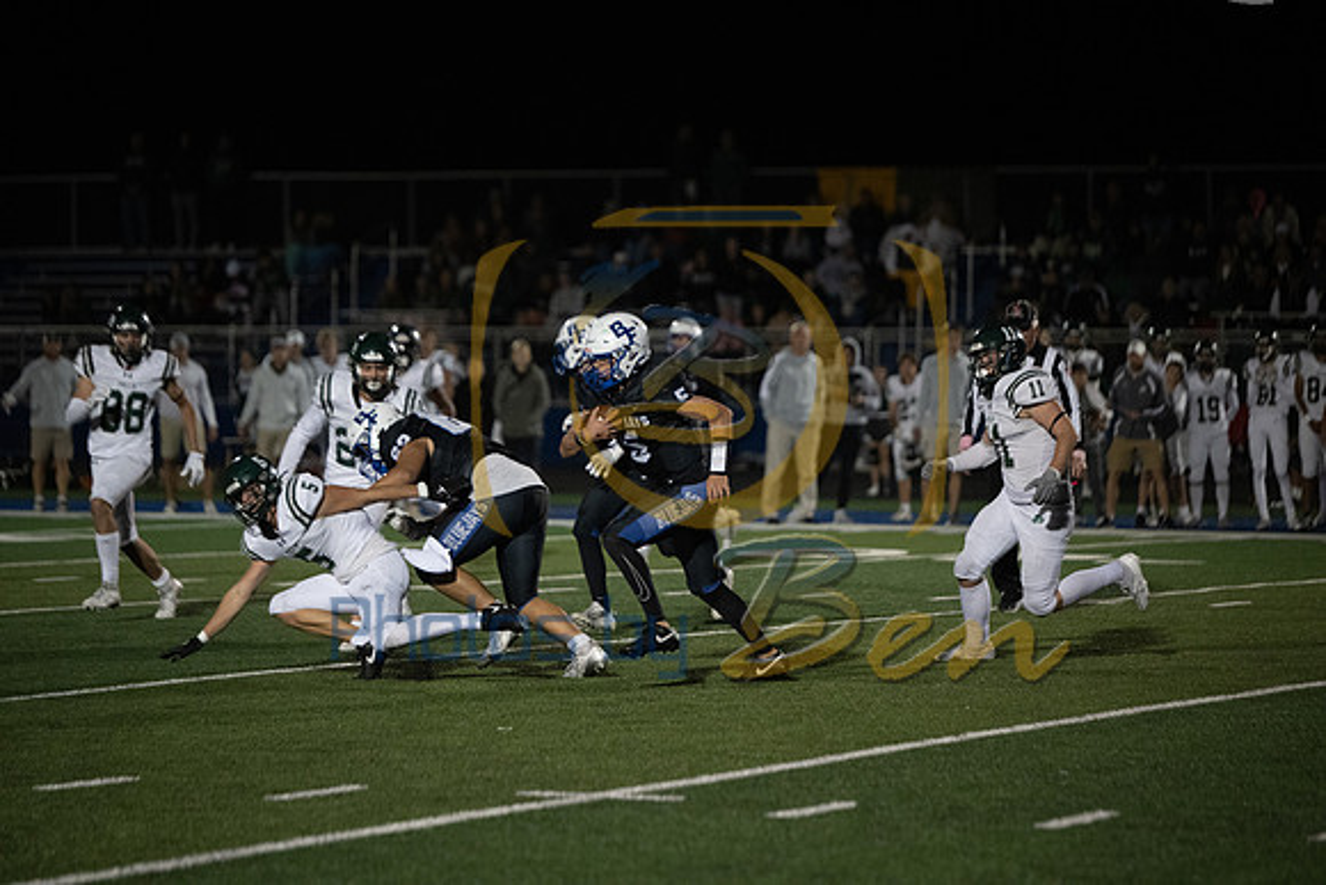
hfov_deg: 12.8
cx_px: 663
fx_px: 5894
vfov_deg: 8.6
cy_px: 442
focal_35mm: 160
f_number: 2.8
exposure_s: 1/1600
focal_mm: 160
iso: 5000
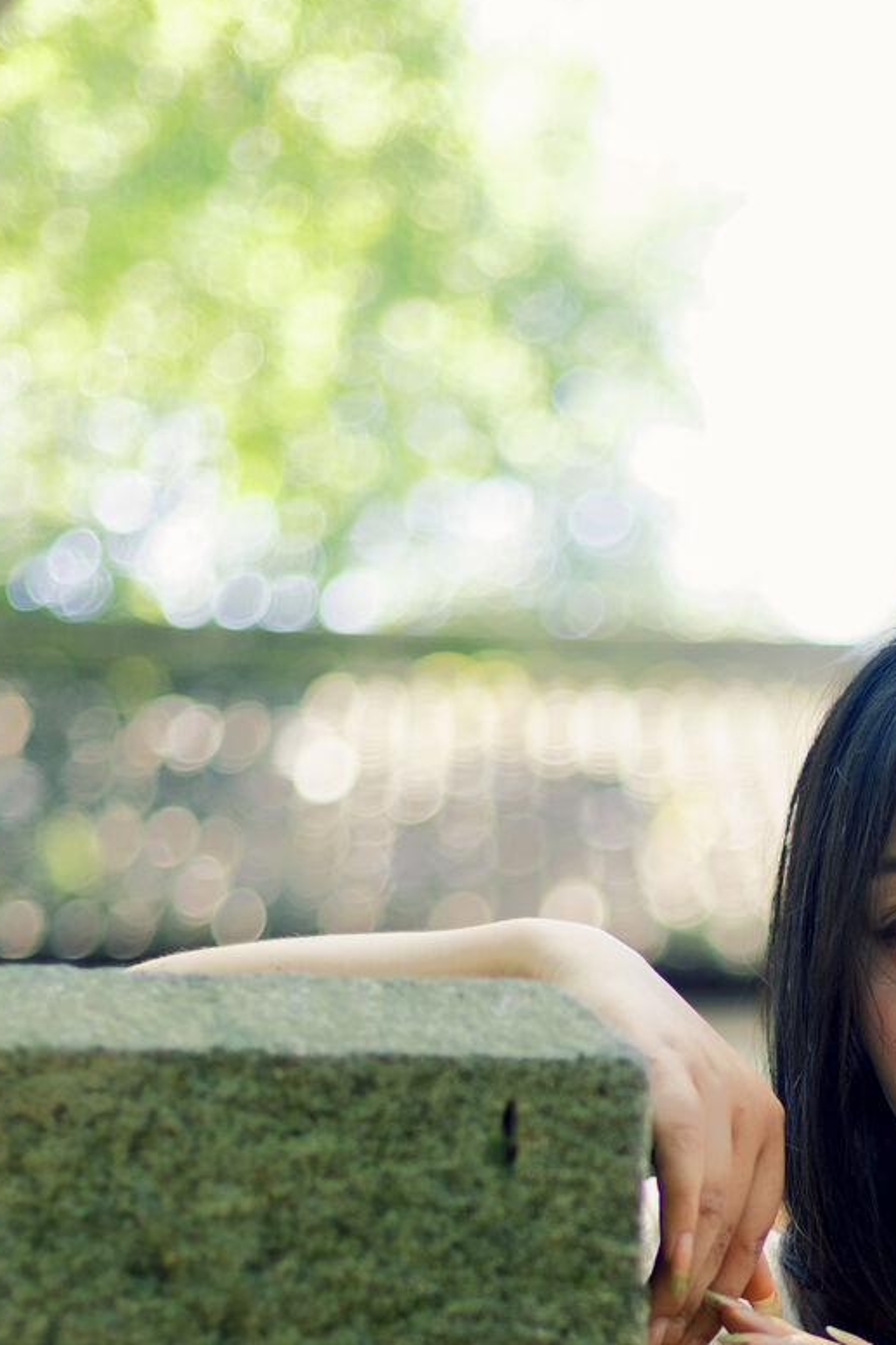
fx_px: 4332
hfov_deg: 11.7
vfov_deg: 17.4
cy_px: 1160
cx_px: 879
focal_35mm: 116
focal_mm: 50
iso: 320
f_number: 1.8
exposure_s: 1/400
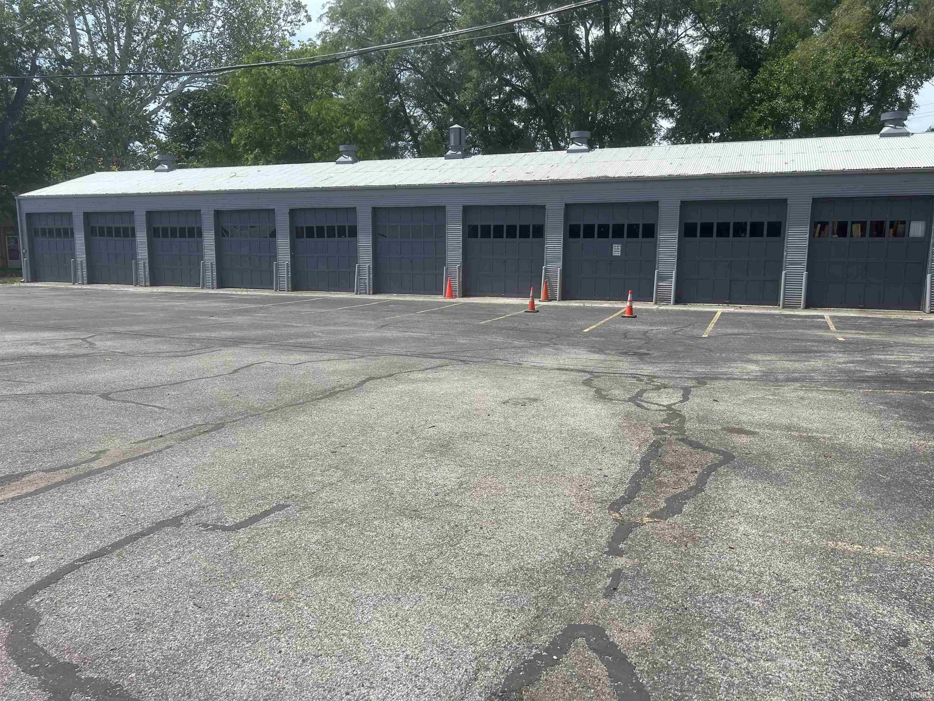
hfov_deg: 67.3
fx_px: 702
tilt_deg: -9.3
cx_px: 467
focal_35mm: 26
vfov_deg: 53.1
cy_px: 350
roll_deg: +0.1
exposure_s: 1/4115
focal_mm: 5.7
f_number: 1.5
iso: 50
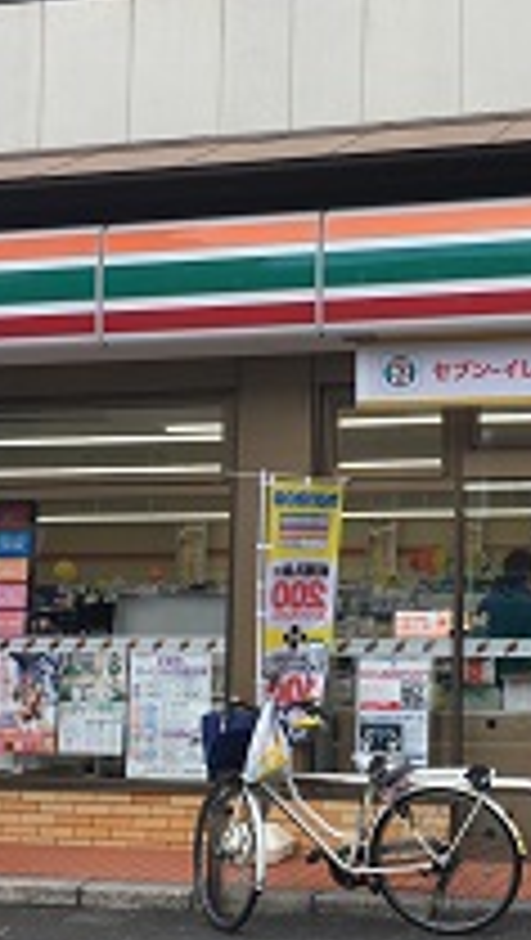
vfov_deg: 34.3
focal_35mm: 61
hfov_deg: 19.6
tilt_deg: +7.1
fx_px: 1523
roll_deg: -0.4
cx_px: 434
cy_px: 468
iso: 25
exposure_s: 1/185
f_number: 2.2
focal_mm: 4.15
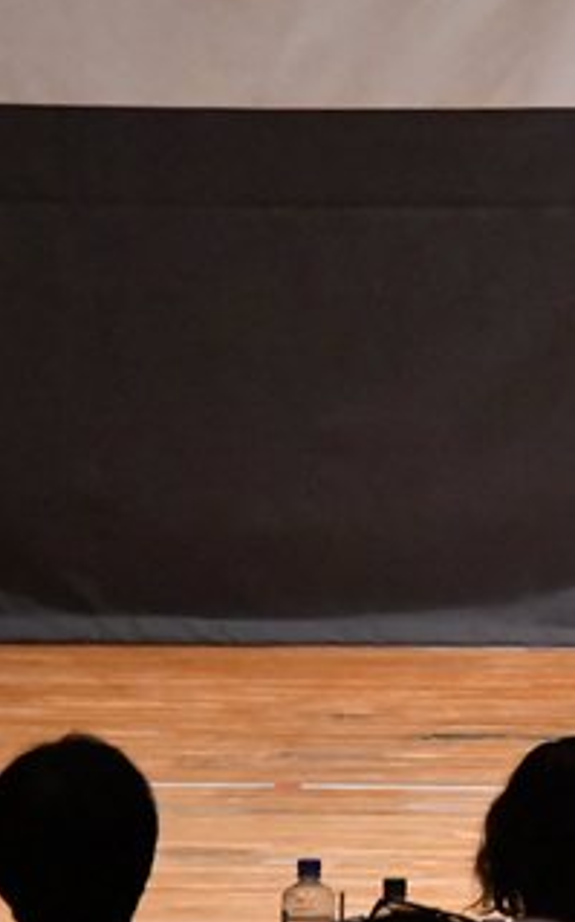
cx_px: 839
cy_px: 408
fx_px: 14914
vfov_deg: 3.5
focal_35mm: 594
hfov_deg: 2.2
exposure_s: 1/400
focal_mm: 160
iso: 12800
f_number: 5.6
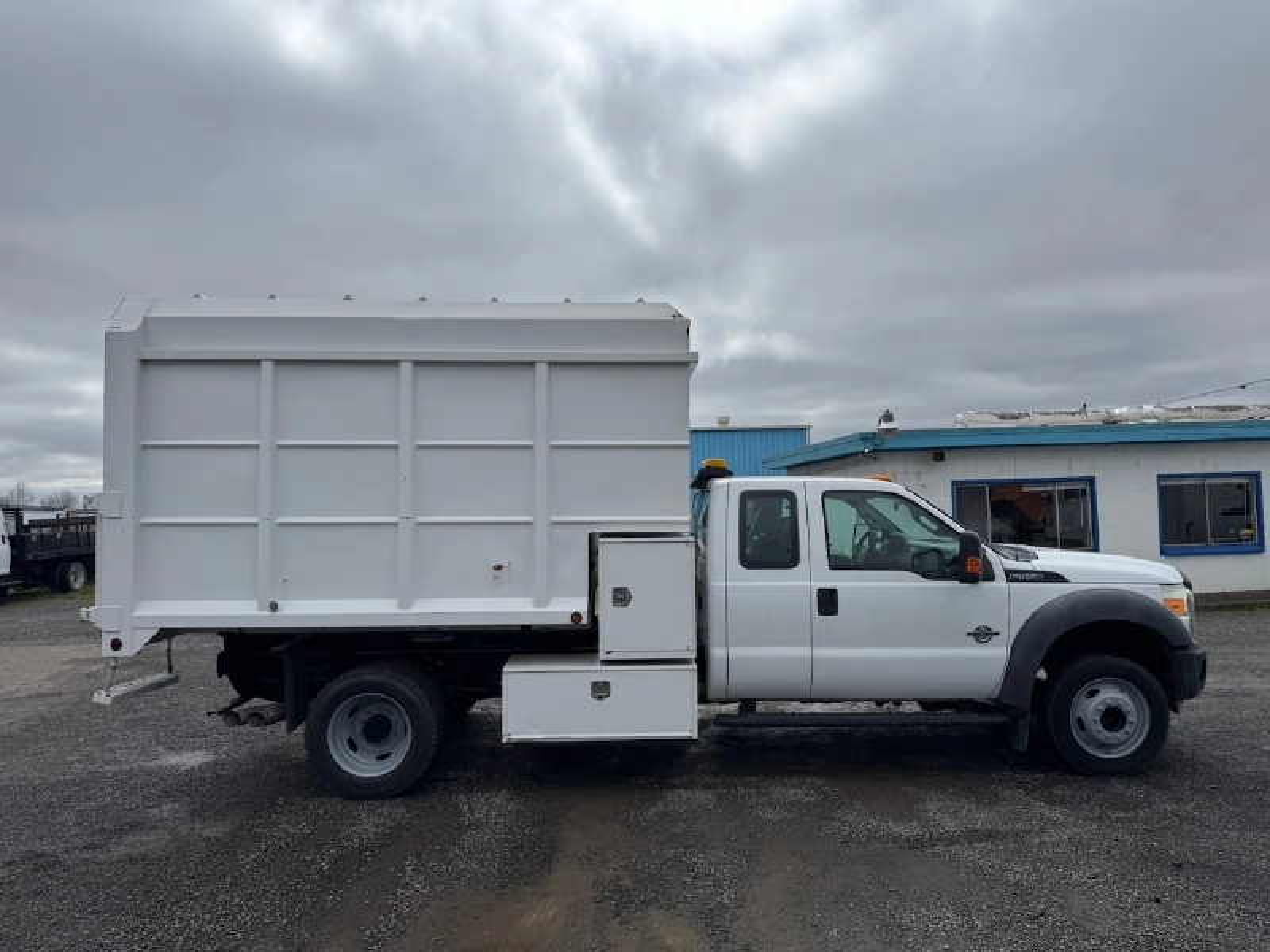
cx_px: 635
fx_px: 881
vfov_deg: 56.8
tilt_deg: +2.1
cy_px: 476
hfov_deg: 71.6
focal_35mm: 24
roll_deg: +1.7
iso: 80
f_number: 1.78
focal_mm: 6.76
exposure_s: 1/9009
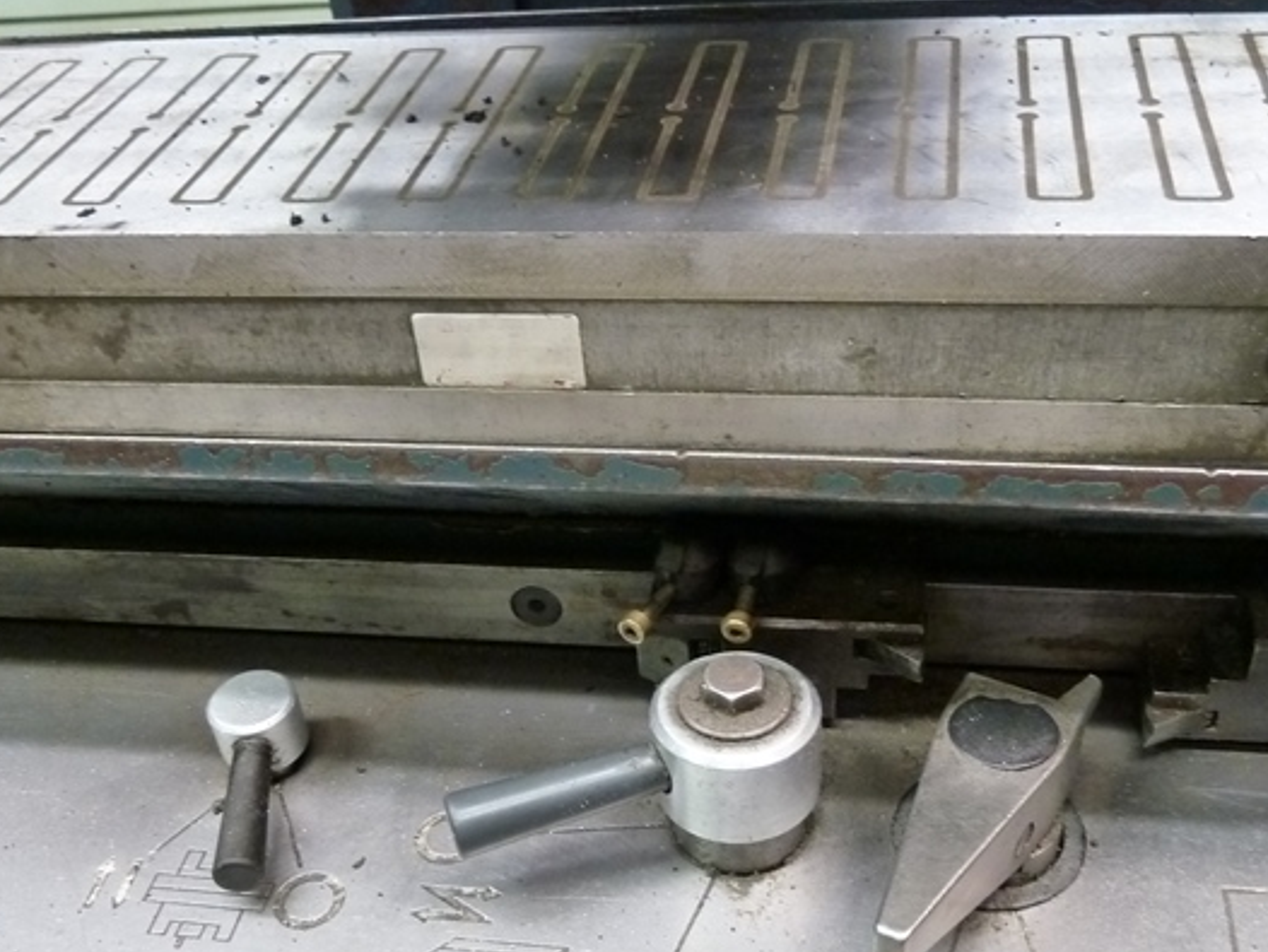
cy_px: 670
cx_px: 622
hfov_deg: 49.0
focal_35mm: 38
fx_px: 1393
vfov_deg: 37.1
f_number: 3.3
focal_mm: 4.1
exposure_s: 1/15
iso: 400
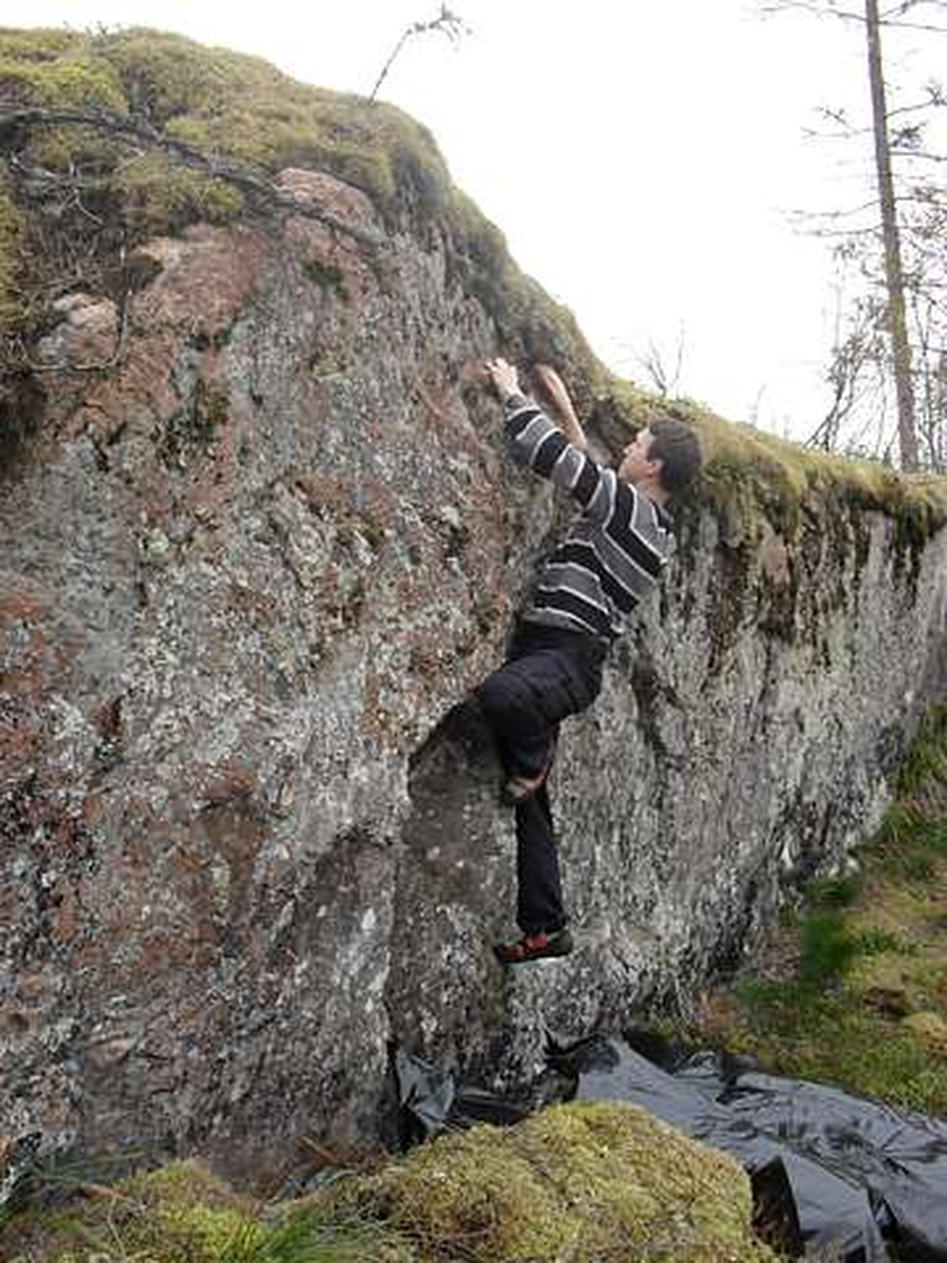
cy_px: 632
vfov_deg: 52.6
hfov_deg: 40.7
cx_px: 474
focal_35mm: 35
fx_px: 1277
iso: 160
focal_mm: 6.3
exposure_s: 1/30
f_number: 3.2
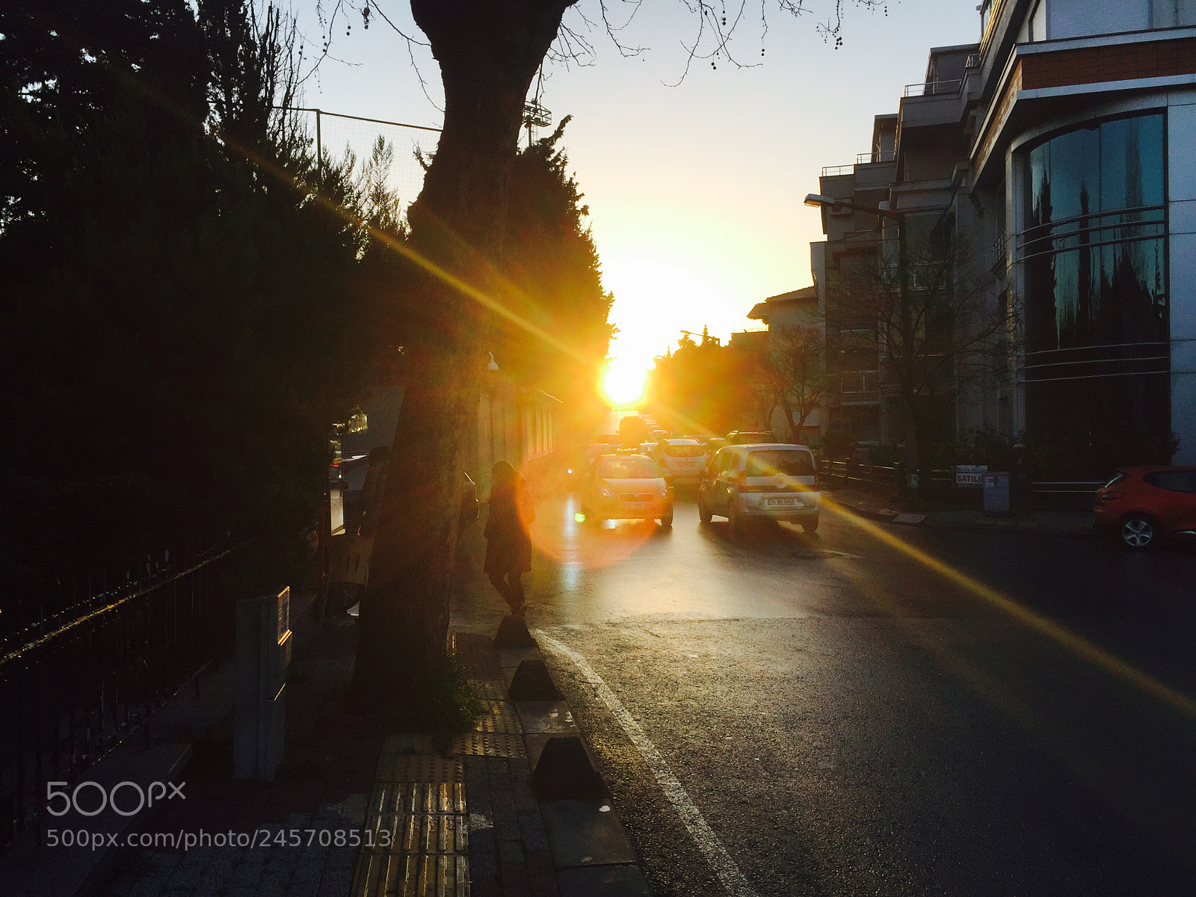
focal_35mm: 29
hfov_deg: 61.7
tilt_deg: -0.9
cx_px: 598
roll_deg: +0.5
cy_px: 448
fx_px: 1002
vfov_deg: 48.2
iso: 32
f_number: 2.2
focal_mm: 4.15
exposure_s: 1/824
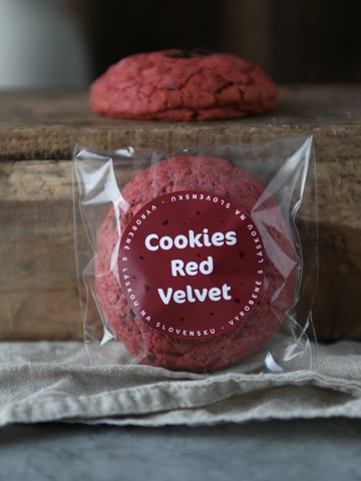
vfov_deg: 23.3
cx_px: 193
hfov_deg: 17.6
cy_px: 257
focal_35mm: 84
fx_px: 1168
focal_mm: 70
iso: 100
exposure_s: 1/100
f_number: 2.8
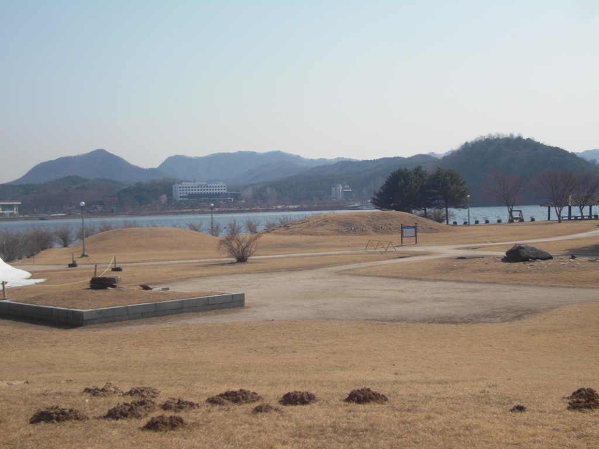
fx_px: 952
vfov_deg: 26.6
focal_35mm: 55
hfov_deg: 34.9
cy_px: 224
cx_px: 300
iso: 80
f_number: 10.1
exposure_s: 1/200
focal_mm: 11.8
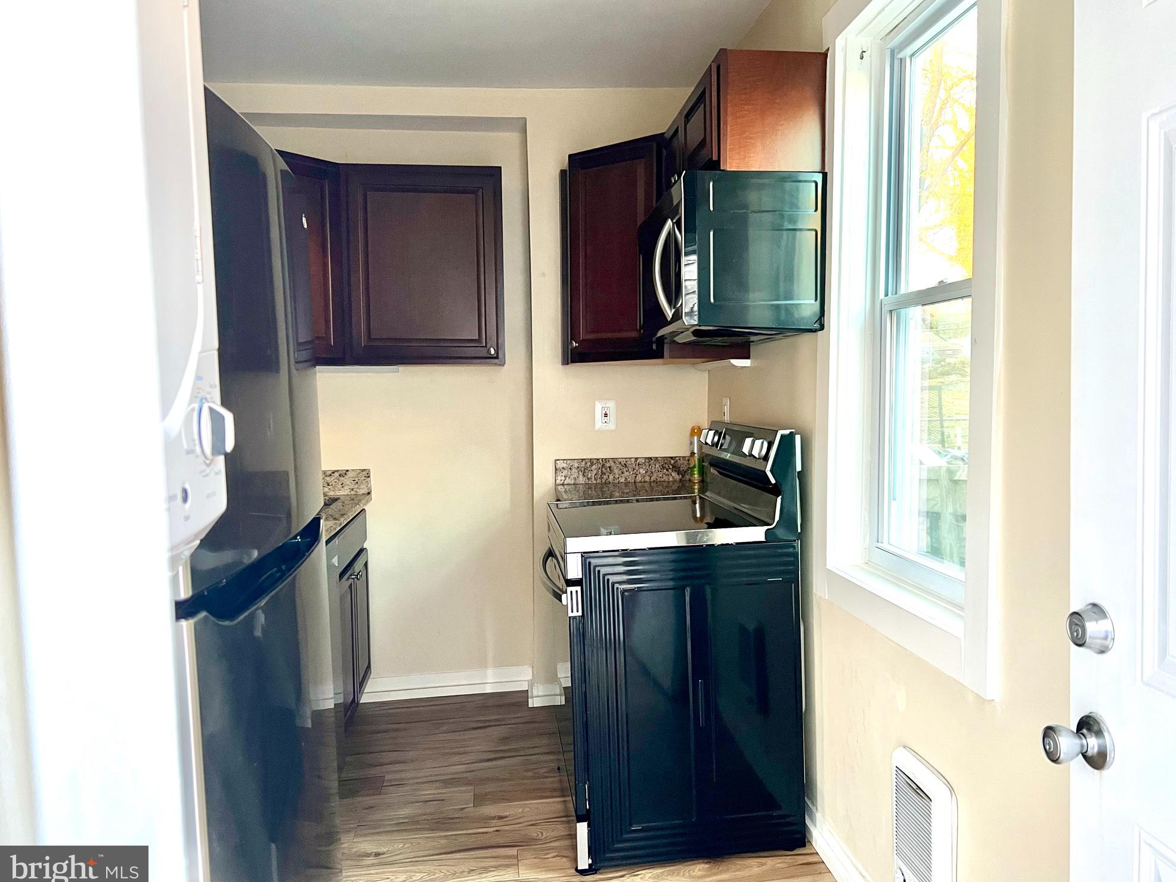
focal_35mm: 27
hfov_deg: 65.3
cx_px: 610
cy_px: 437
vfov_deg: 51.4
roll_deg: +1.2
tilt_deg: -4.2
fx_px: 917
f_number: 1.5
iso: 250
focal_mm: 5.7
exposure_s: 1/60
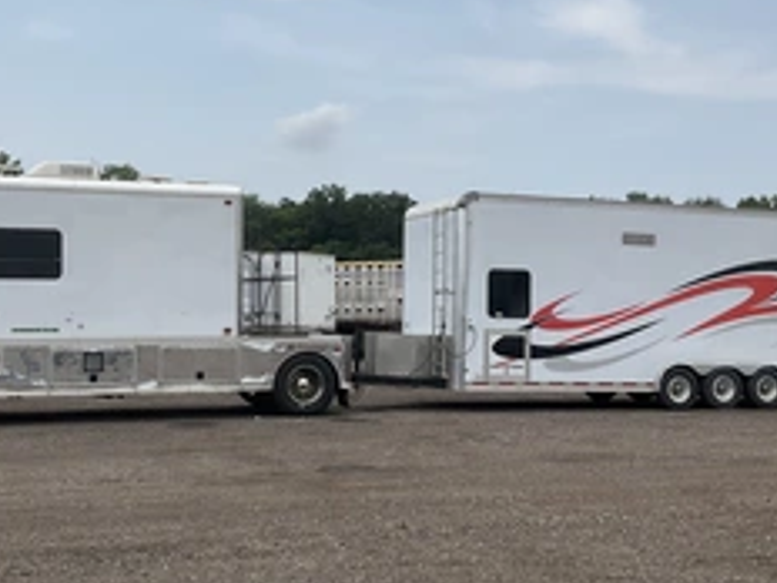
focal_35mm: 50
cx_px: 328
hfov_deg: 38.1
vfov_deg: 29.1
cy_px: 275
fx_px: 1122
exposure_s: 1/2667
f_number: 1.8
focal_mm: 3
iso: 25
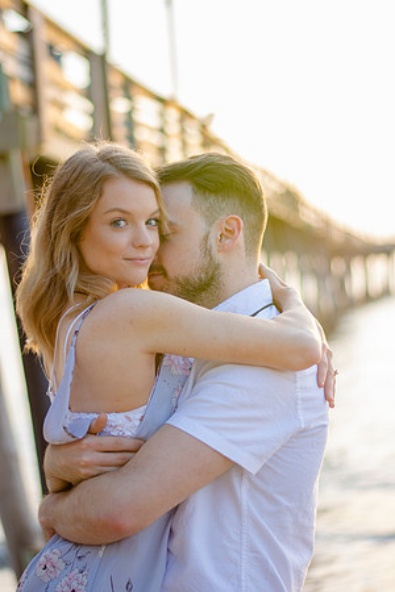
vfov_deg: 27.0
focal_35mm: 75
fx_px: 1234
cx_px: 198
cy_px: 296
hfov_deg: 18.2
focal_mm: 50
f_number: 1.8
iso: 100
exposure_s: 1/250
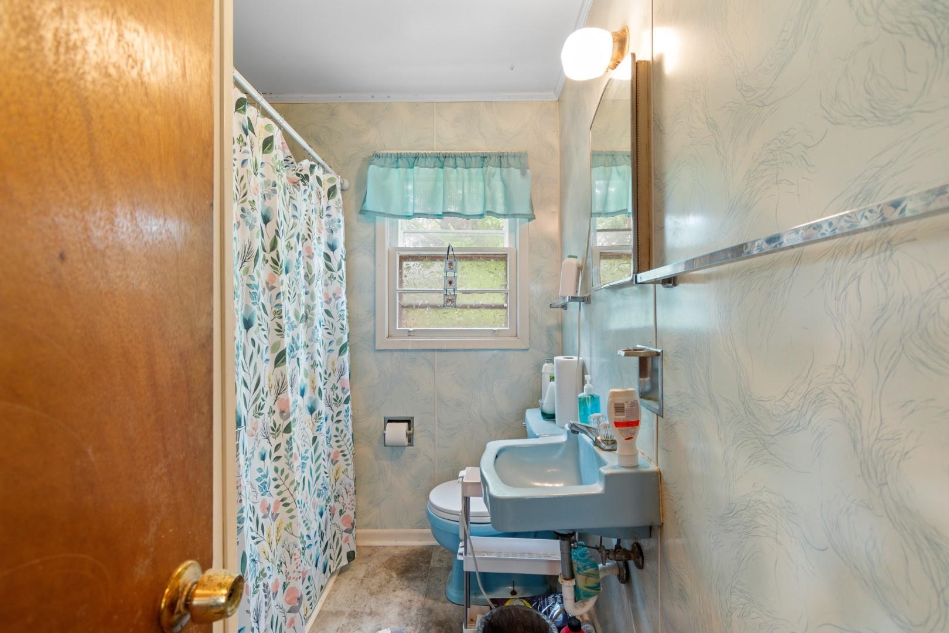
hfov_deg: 100.4
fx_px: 395
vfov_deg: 77.3
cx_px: 474
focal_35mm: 15
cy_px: 316
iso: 100
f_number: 4.5
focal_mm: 10
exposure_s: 1/3
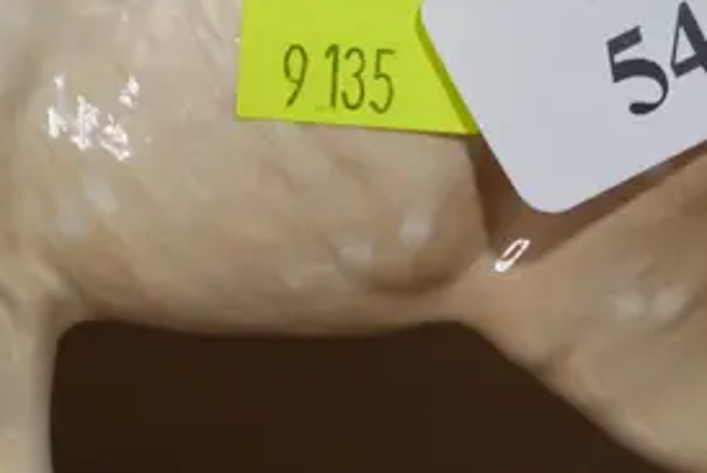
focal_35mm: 272
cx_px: 98
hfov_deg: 7.6
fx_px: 5344
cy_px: -30
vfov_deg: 5.0
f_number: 5.5
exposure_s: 1/80
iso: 640
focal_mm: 35
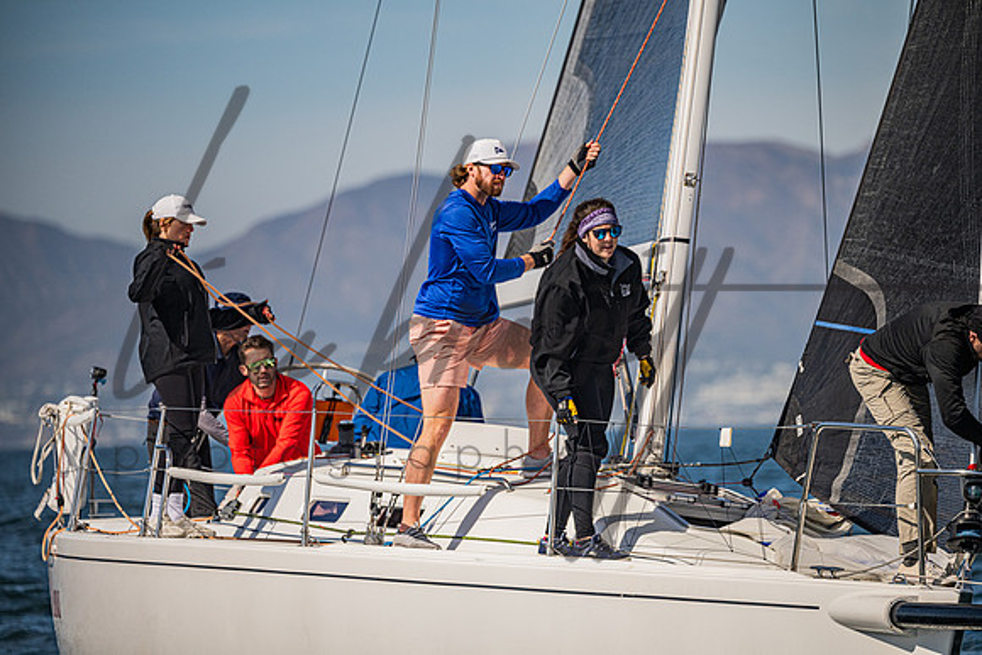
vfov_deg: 4.7
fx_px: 7912
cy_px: 328
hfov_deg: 7.1
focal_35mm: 290
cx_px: 491
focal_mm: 290
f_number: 5.3
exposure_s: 1/4000
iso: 320
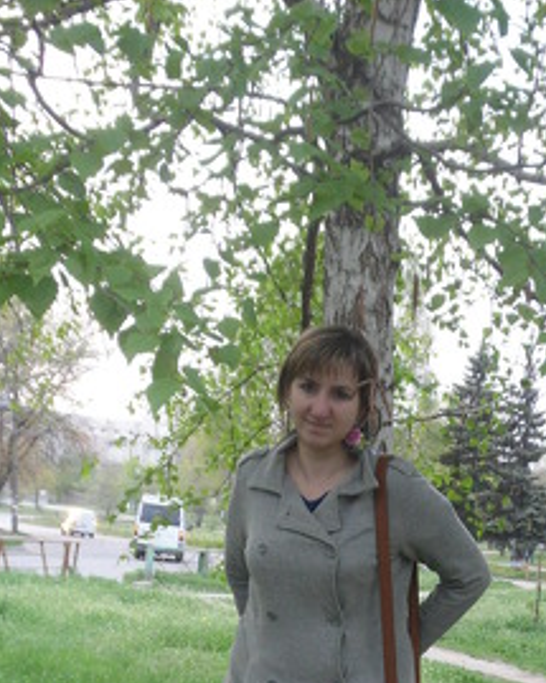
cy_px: 668
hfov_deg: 24.8
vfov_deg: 29.2
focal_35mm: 61
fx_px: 1233
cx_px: 383
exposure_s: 1/51
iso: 100
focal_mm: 5.1
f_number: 3.4
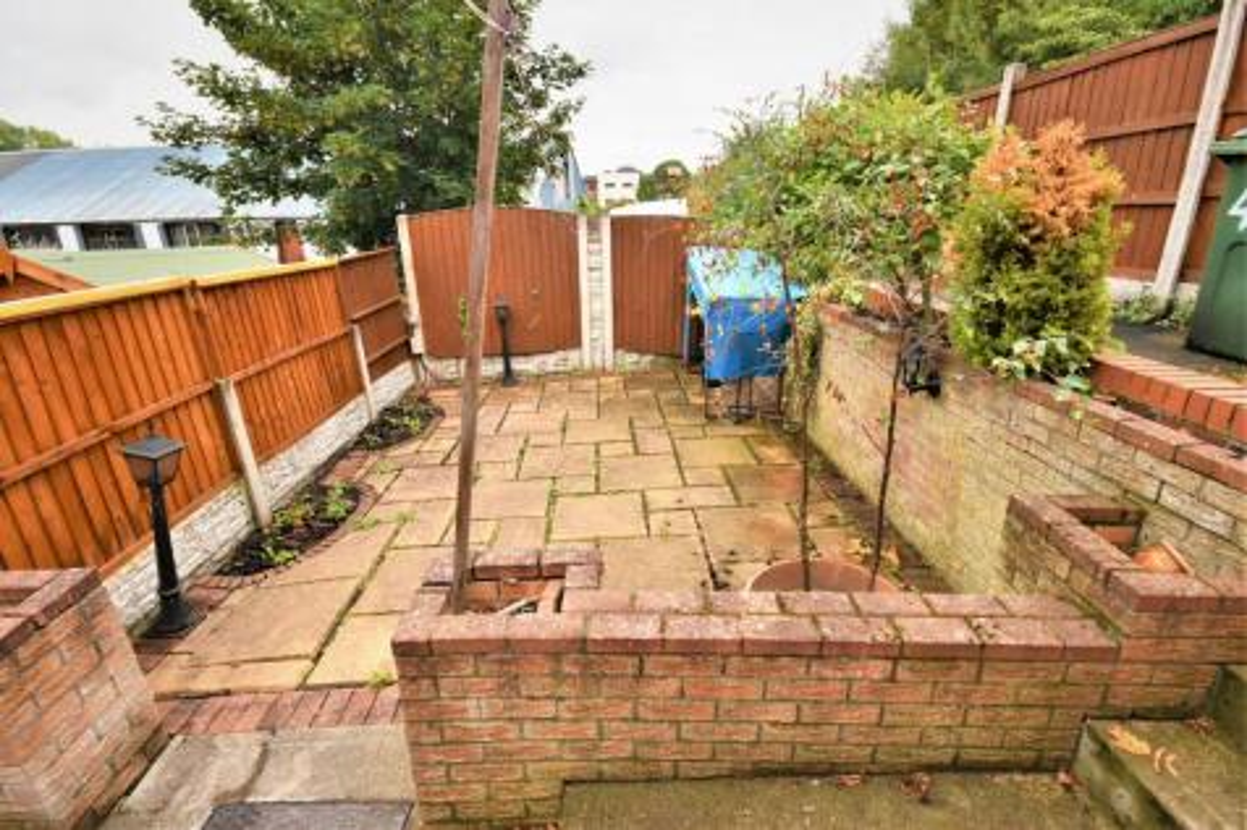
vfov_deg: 77.3
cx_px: 624
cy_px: 415
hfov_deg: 100.4
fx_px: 519
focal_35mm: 15
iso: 800
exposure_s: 1/400
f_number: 10
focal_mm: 10
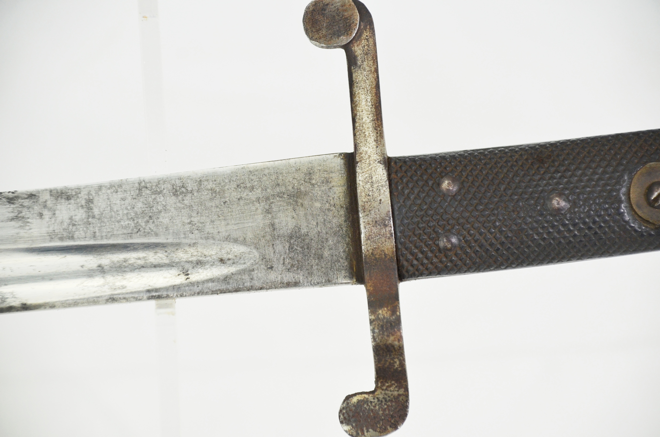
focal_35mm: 202
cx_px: 330
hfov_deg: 10.2
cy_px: 218
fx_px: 3705
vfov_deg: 6.8
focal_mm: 135
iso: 560
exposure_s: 1/250
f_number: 5.6
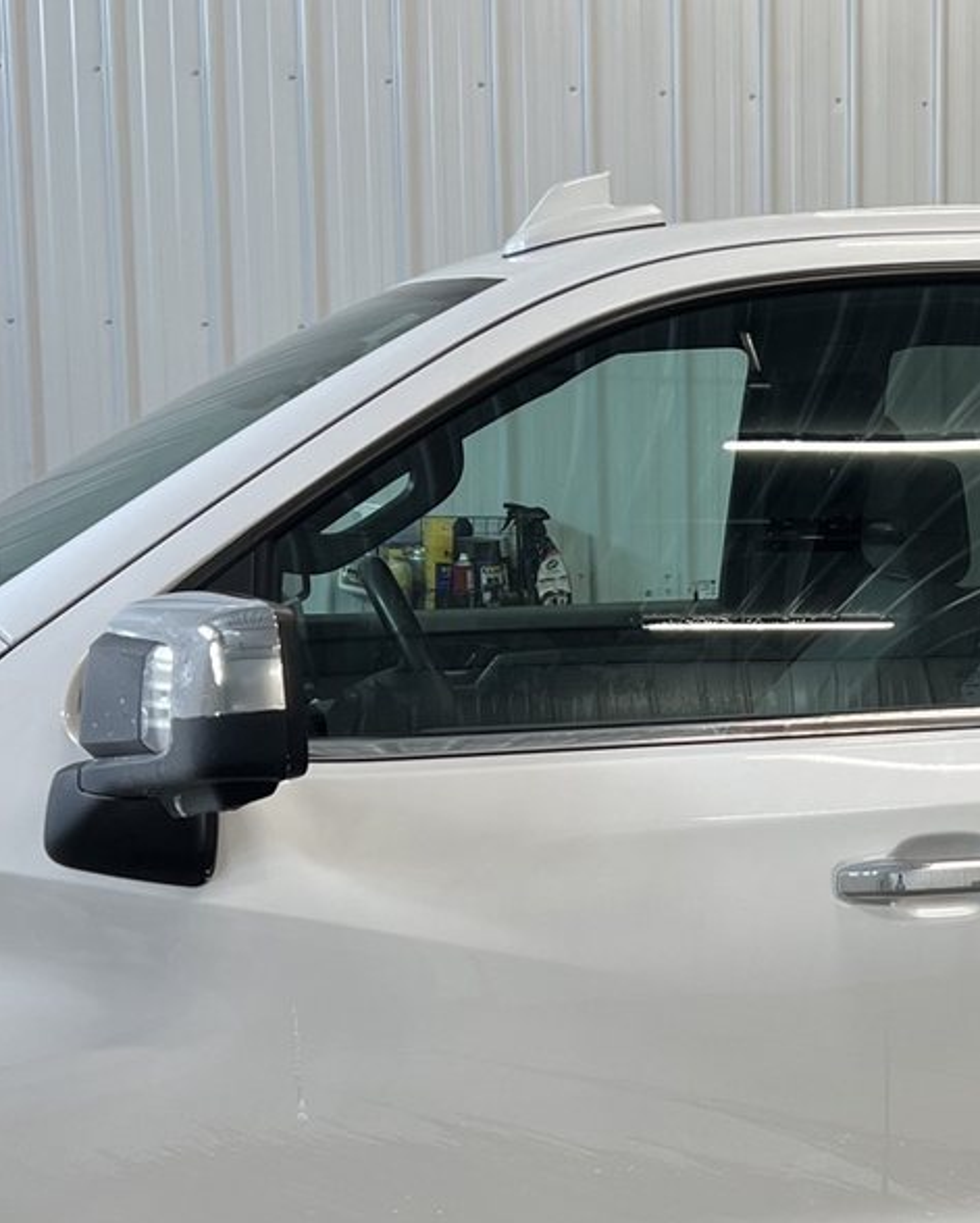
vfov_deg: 27.4
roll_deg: +0.2
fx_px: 2500
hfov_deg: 21.4
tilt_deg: -7.6
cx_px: 980
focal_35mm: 69
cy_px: 763
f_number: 1.5
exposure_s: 1/60
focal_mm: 5.7
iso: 80
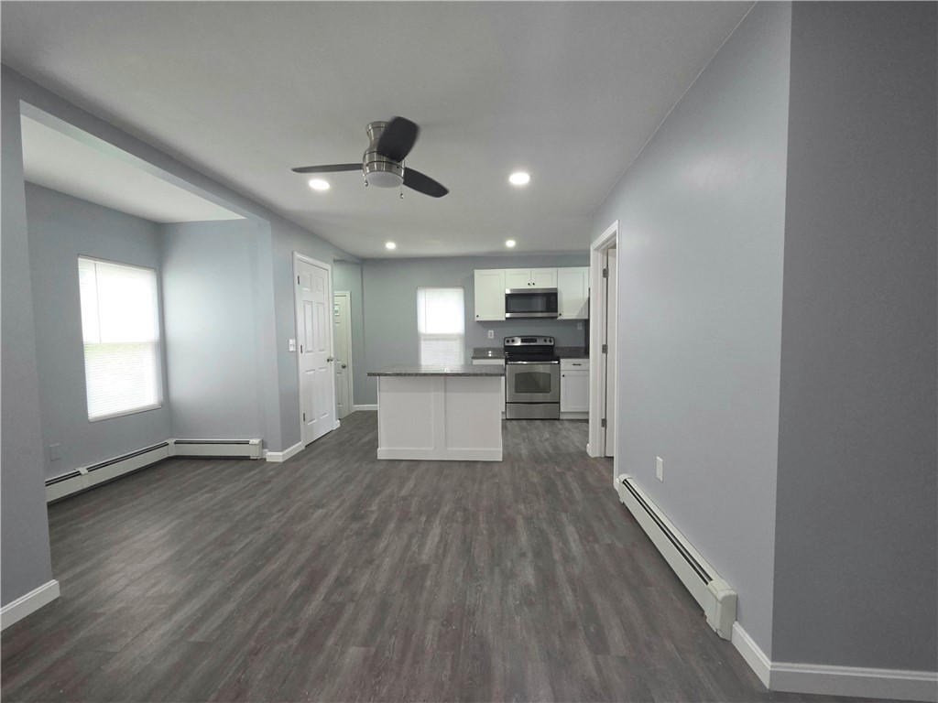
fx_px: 352
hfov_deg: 106.2
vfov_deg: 89.9
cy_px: 352
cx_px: 469
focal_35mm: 13
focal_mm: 2.2
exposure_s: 1/60.2
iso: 160
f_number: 2.2
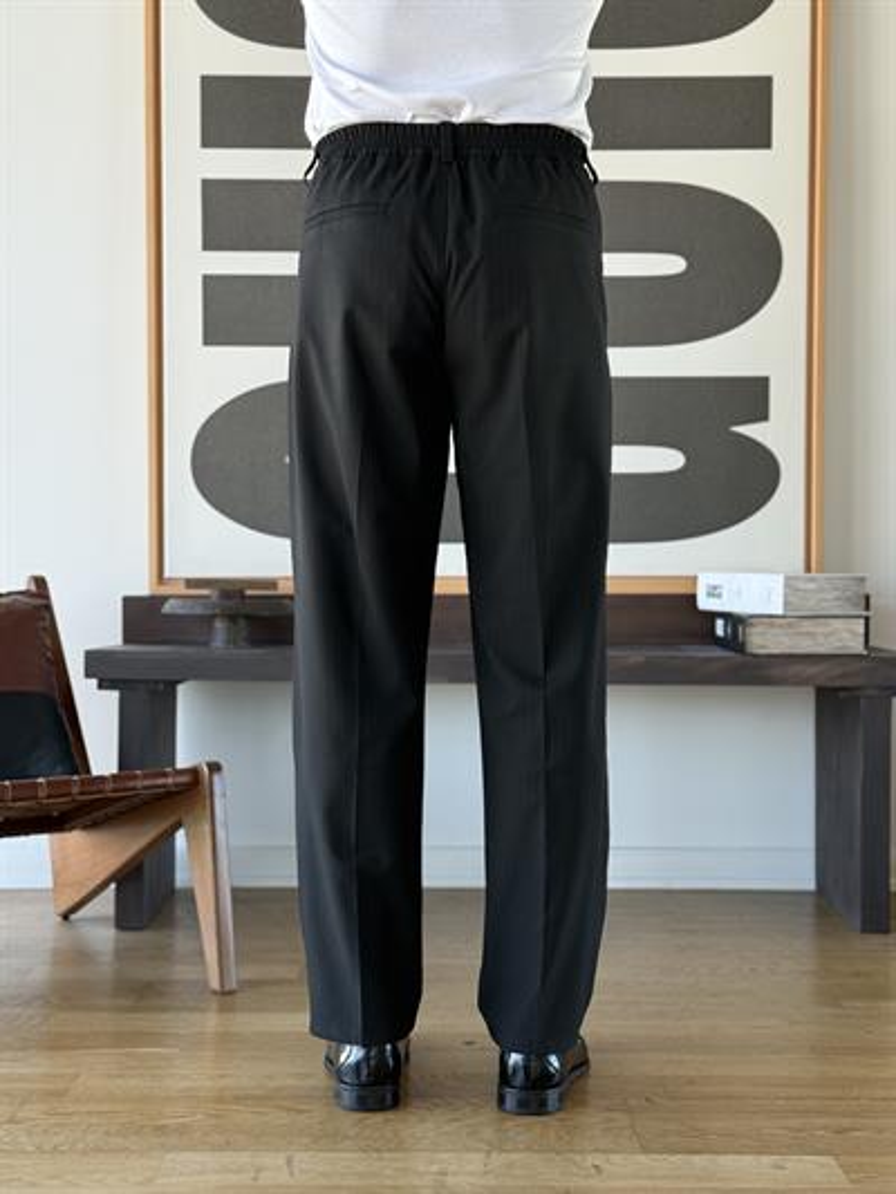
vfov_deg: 39.6
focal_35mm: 48
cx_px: 448
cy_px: 597
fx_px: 1656
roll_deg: -0.4
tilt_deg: -1.2
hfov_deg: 30.3
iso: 100
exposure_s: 1/174
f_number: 1.78
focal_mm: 6.76
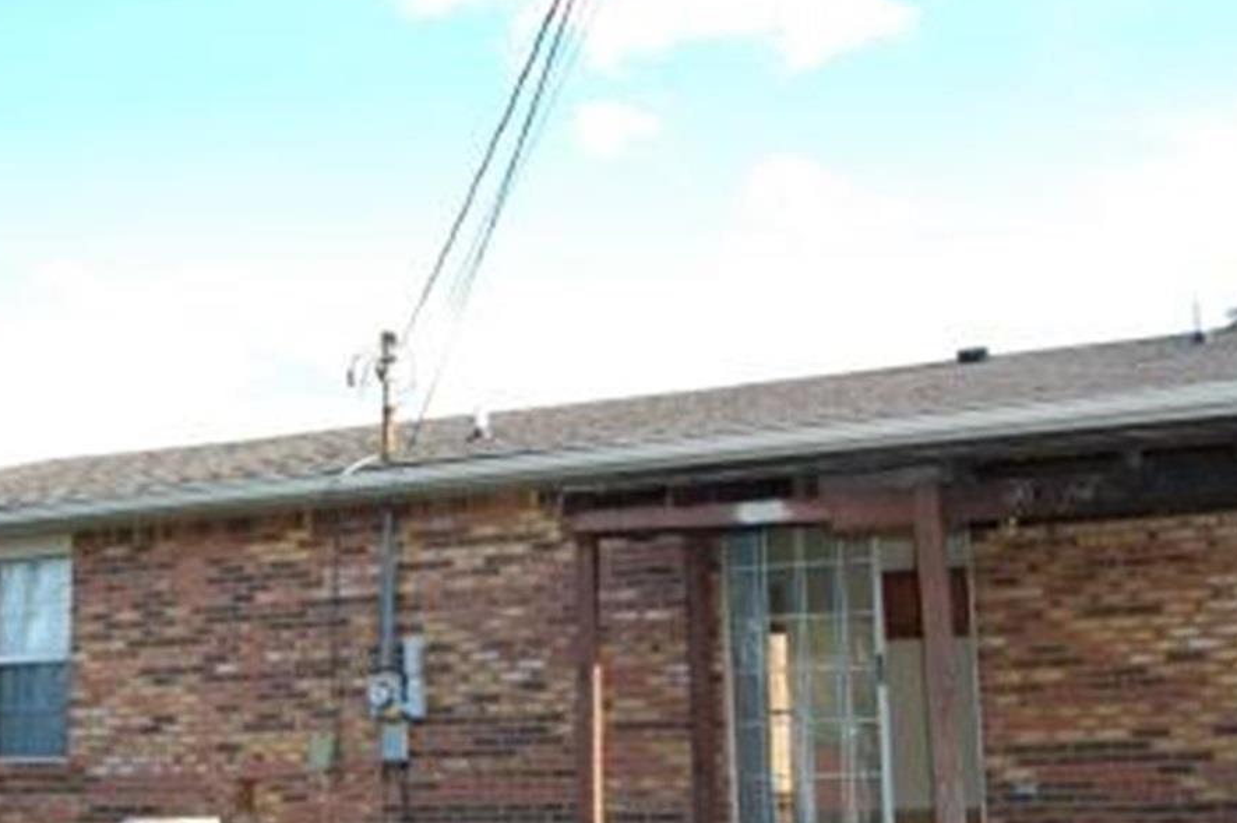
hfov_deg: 49.5
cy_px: 534
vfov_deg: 33.9
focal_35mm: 39
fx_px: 1339
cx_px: 563
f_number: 4
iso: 400
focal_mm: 18
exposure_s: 1/500
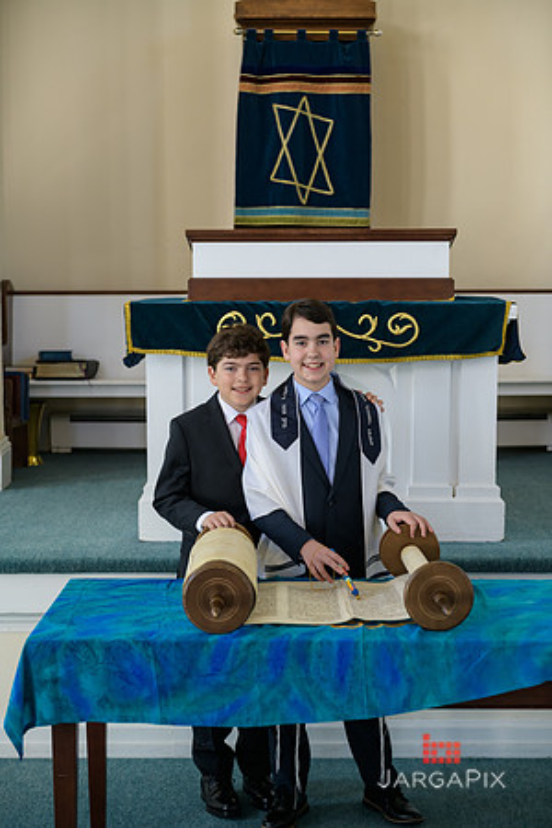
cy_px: 414
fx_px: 1518
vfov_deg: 30.5
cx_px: 276
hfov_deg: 20.6
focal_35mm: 66
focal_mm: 66
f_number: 3.2
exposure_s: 1/125
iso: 400
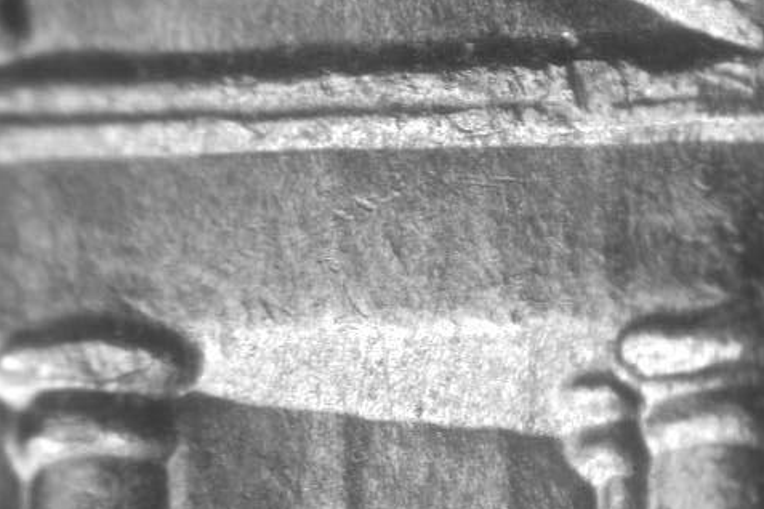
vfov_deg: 6.4
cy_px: 376
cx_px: 381
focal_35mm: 215
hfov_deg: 9.6
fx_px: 4562
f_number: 5.1
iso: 100
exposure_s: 1/9
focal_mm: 32
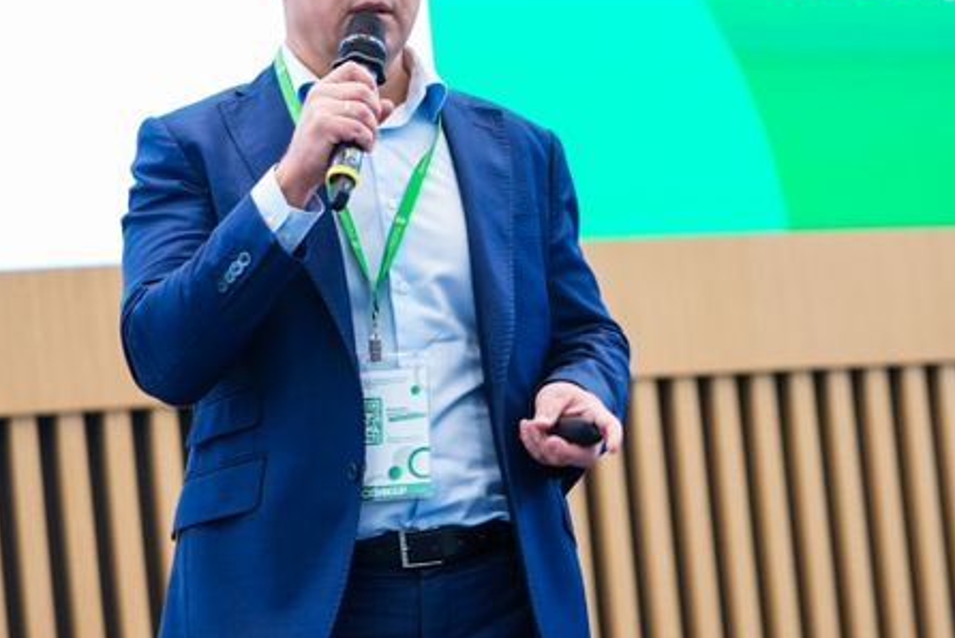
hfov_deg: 9.3
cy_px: 197
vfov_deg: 6.2
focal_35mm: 222
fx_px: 5893
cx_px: 622
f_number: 2.8
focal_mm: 95
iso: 320
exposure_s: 1/50
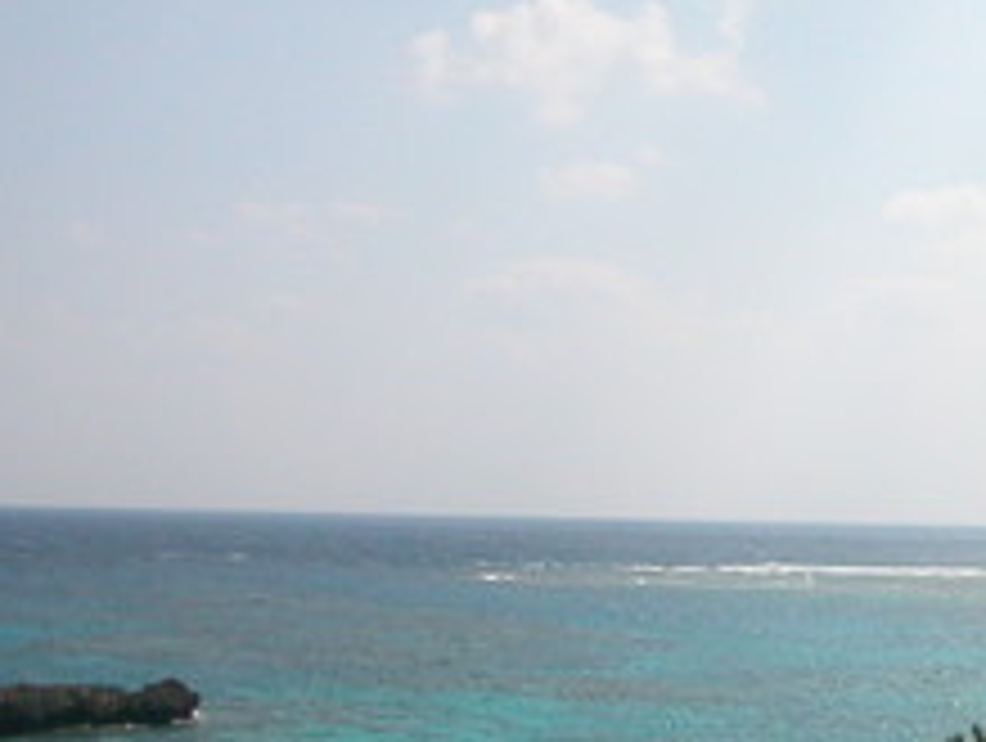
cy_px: 531
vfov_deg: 19.3
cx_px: 959
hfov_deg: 24.6
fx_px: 2168
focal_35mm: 76
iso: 100
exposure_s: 1/1101
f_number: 4.5
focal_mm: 5.6
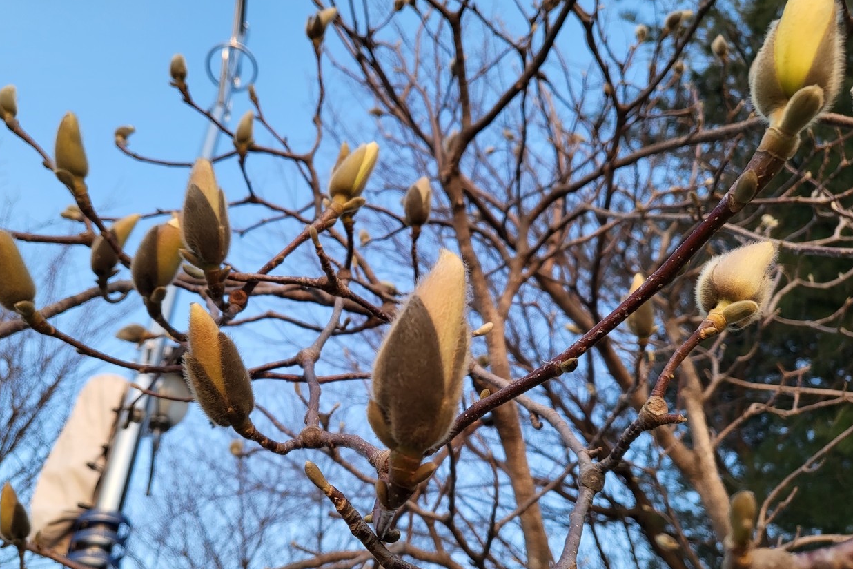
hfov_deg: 65.5
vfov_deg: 46.4
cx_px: 414
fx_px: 663
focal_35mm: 28
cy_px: 307
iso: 50
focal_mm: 4.25
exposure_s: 1/124
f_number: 1.8
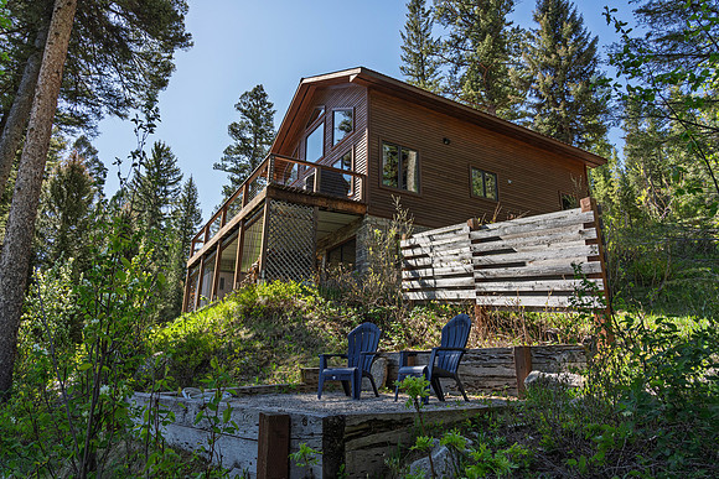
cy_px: 240
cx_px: 360
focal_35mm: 24
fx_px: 484
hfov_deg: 73.2
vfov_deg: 52.7
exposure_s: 1/160
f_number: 13
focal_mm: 24
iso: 400
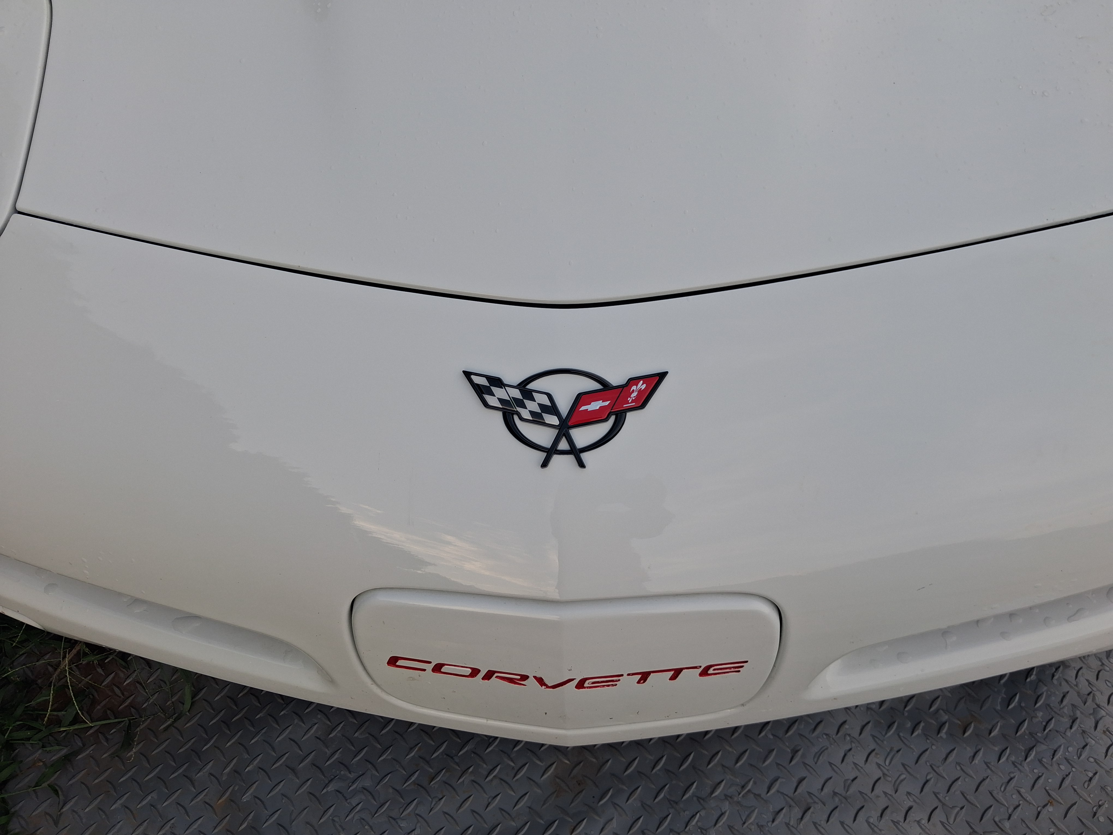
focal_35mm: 27
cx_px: 556
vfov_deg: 51.4
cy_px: 418
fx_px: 868
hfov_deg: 65.3
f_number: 1.8
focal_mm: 4
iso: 25
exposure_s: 1/142
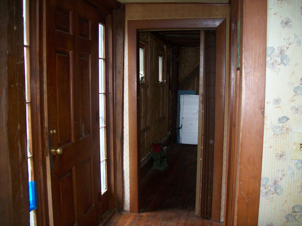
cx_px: 151
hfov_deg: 51.4
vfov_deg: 39.6
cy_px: 113
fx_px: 314
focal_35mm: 36
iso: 200
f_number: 2.7
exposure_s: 1/64
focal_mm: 6
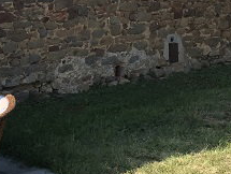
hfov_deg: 18.5
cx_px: 20
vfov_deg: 14.1
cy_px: 20
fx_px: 695
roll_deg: +0.2
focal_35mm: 104
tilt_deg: -5.3
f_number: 1.8
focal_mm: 3.99
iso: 20
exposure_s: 1/842
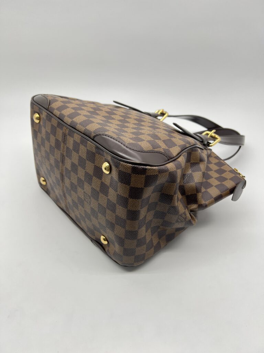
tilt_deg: -36.1
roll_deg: +0.2
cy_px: 176
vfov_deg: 67.3
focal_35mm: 26
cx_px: 132
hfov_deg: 53.1
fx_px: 264
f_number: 1.5
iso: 40
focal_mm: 5.7
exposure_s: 1/100
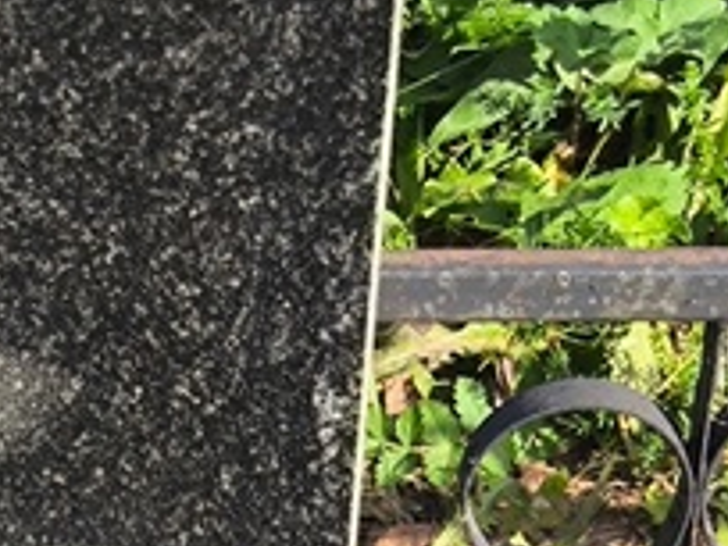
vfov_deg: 7.4
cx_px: -505
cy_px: 985
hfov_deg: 9.7
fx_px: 4122
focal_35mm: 196
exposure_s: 1/470
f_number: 1.7
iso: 50
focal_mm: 4.71
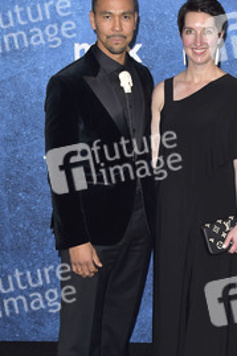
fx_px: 662
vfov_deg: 29.9
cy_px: 229
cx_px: 153
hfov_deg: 20.2
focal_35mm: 67
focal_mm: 45
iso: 320
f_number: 6.3
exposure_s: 1/250
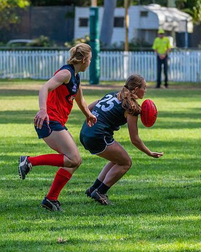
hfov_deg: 4.4
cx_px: 97
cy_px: 119
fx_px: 2618
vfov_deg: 5.5
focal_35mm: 352
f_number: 5.3
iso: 1250
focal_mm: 200
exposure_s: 1/1600
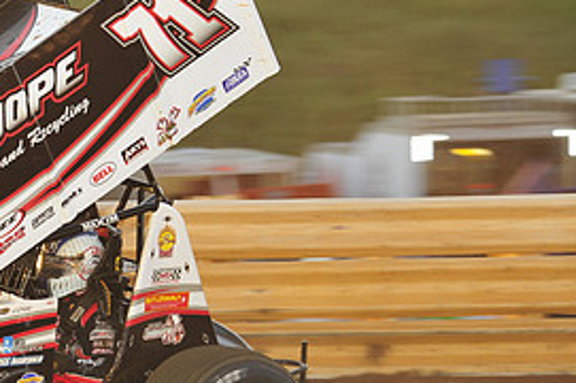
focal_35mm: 332
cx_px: -17
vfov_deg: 4.1
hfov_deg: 6.2
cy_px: 236
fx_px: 5306
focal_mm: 155
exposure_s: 1/320
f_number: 7.1
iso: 800
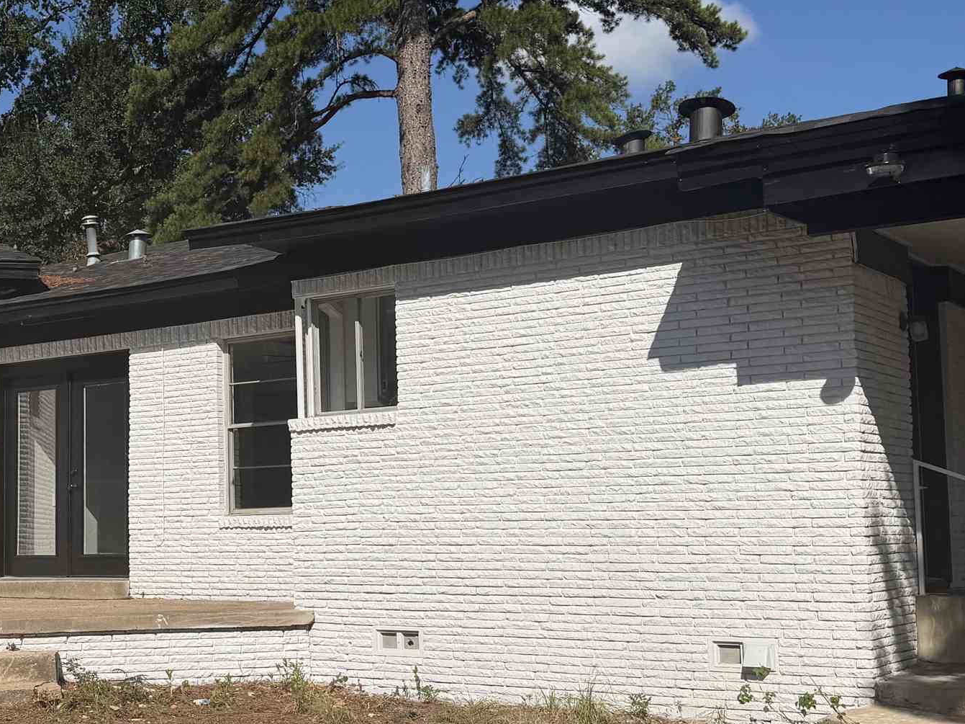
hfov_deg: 34.1
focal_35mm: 55
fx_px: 1533
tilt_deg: +5.2
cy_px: 379
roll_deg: +0.7
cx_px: 222
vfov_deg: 26.5
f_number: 1.78
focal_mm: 6.76
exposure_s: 1/10309
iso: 80
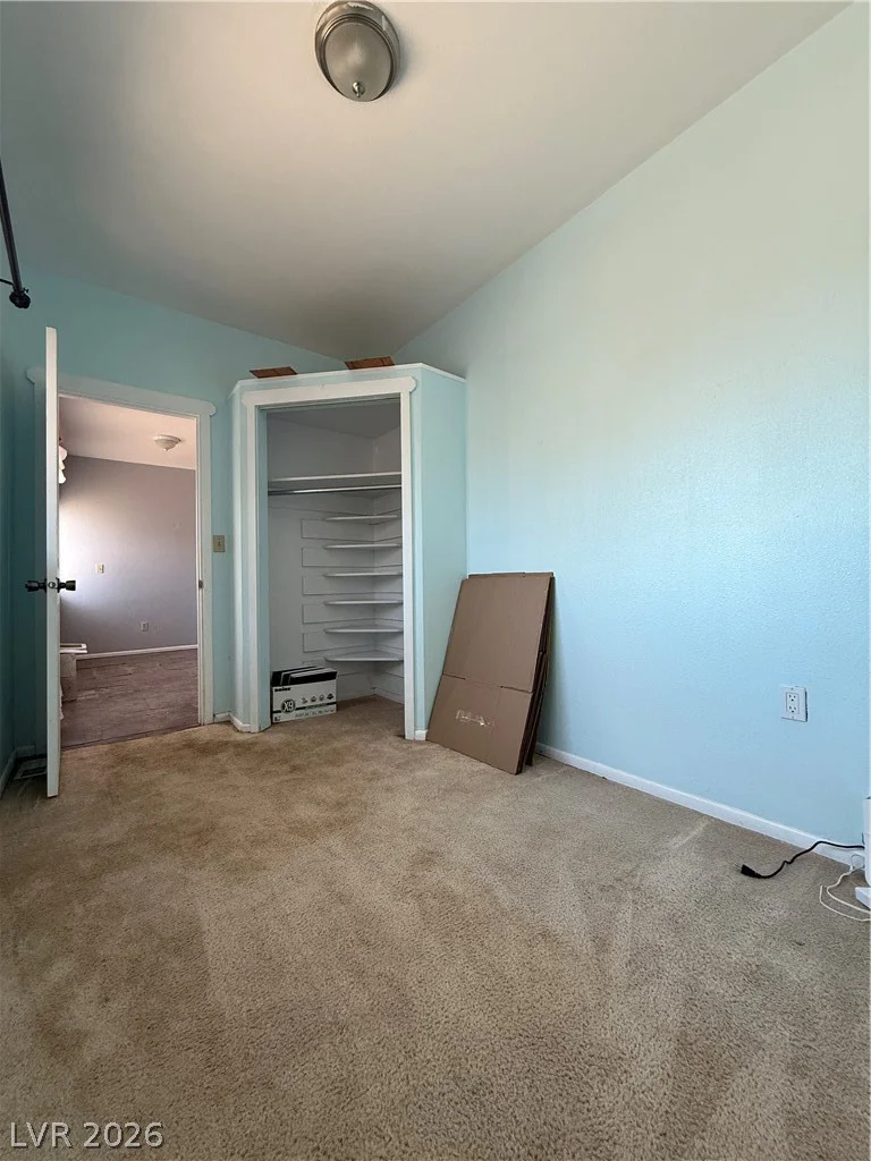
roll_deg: +0.0
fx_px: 470
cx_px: 436
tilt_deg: +1.0
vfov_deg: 102.1
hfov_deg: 85.7
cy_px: 580
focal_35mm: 14
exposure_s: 1/99
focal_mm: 2.22
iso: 160
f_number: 2.2
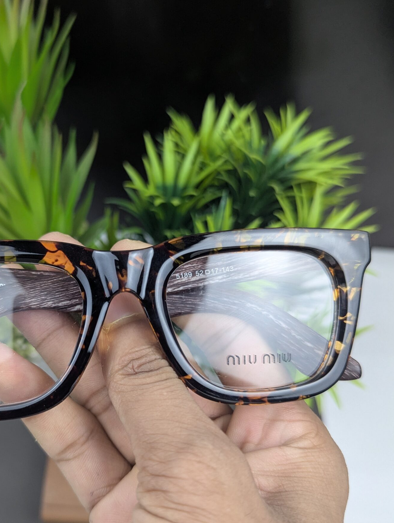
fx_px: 530
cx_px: 131
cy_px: 291
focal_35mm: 35
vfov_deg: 52.4
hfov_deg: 40.3
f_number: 1.85
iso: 176
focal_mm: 6.81
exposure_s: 1/158
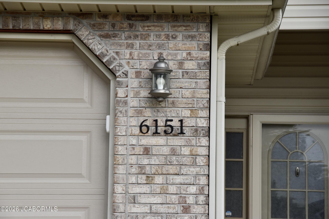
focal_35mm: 158
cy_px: 110
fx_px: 1439
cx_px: 164
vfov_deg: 8.7
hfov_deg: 13.0
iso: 250
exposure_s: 1/250
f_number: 8
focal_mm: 105
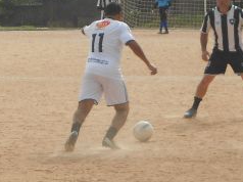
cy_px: 88
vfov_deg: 4.5
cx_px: -20
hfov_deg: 5.9
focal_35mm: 333
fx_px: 2335
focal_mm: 17.6
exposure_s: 1/400
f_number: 5.5
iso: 80
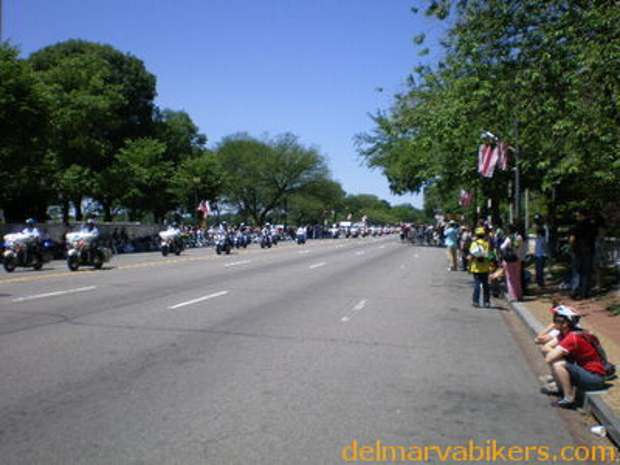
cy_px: 232
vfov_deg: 37.7
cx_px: 310
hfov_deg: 49.0
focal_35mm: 38
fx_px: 681
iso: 64
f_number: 4.6
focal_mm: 6.3
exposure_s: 1/400
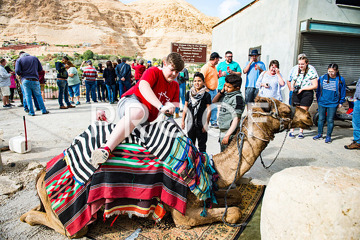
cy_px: 120
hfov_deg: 73.7
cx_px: 180
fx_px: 240
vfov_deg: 53.2
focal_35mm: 24
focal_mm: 24
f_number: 2.8
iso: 200
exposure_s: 1/2500
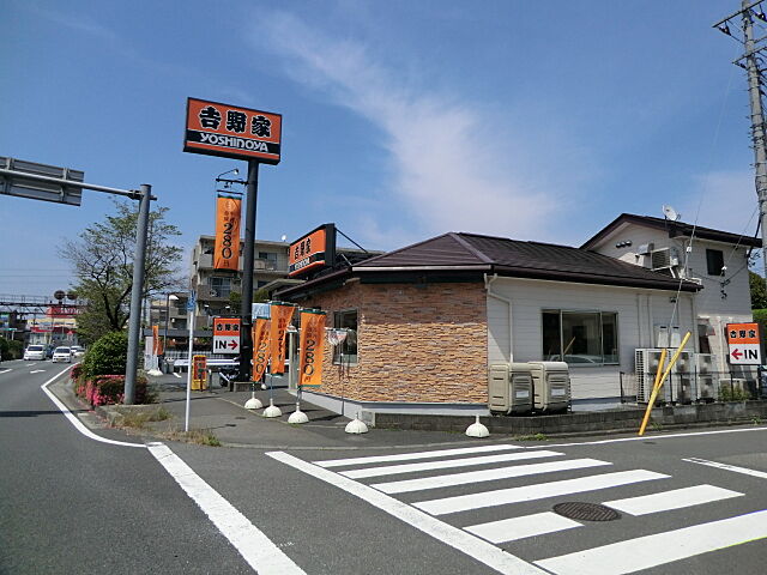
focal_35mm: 24
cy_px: 288
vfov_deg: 56.8
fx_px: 532
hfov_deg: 71.6
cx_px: 384
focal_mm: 4.3
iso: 80
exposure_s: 1/320
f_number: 7.5
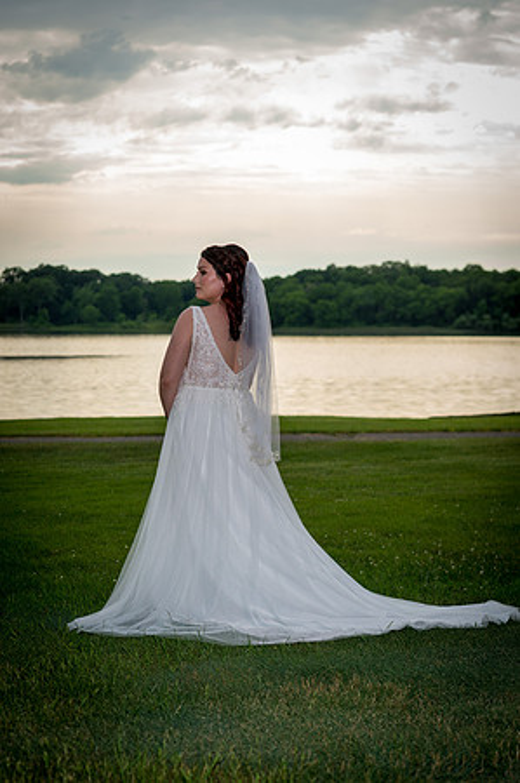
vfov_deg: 23.9
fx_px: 1846
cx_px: 260
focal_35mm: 85
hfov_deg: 16.0
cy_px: 392
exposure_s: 1/750
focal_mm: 85
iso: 400
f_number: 4.8
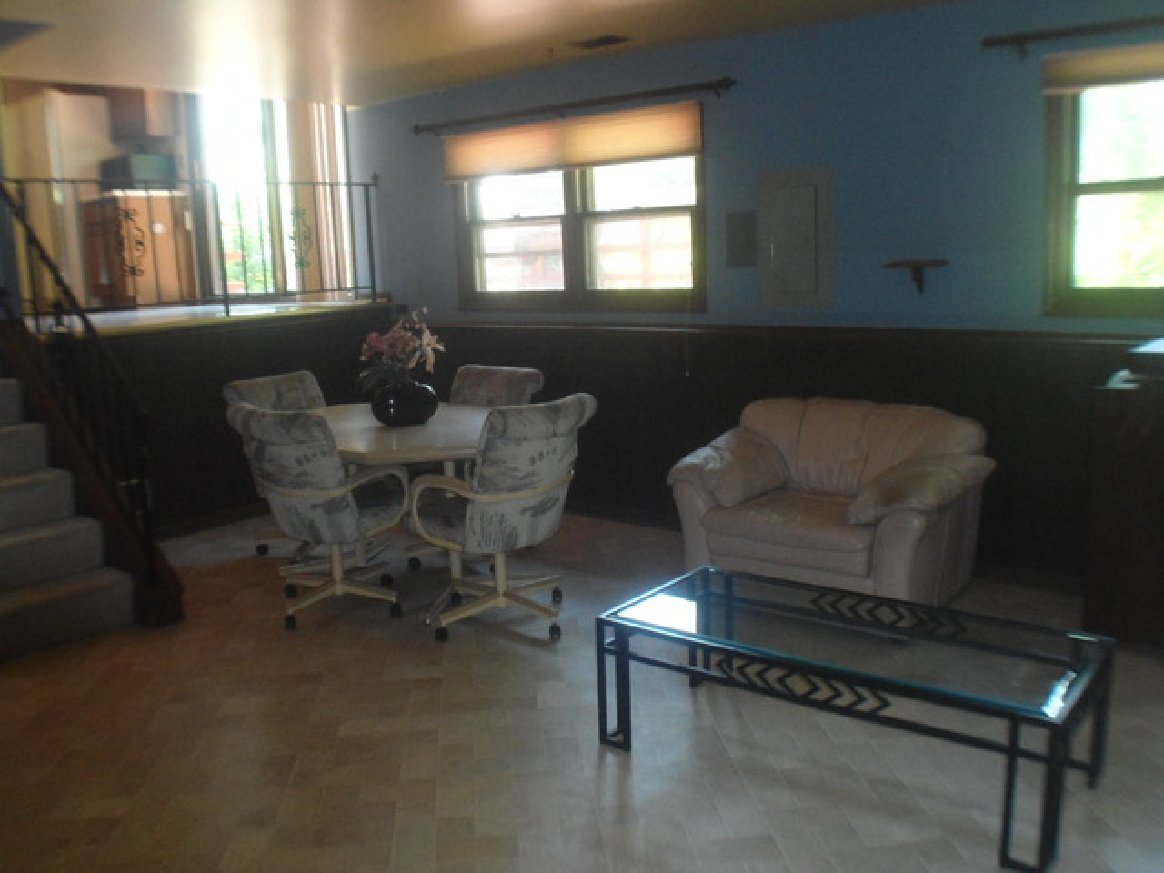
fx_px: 1480
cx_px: 582
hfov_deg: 42.9
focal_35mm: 44
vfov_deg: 32.9
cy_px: 436
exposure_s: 1/50
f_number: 3.5
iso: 400
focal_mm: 7.9
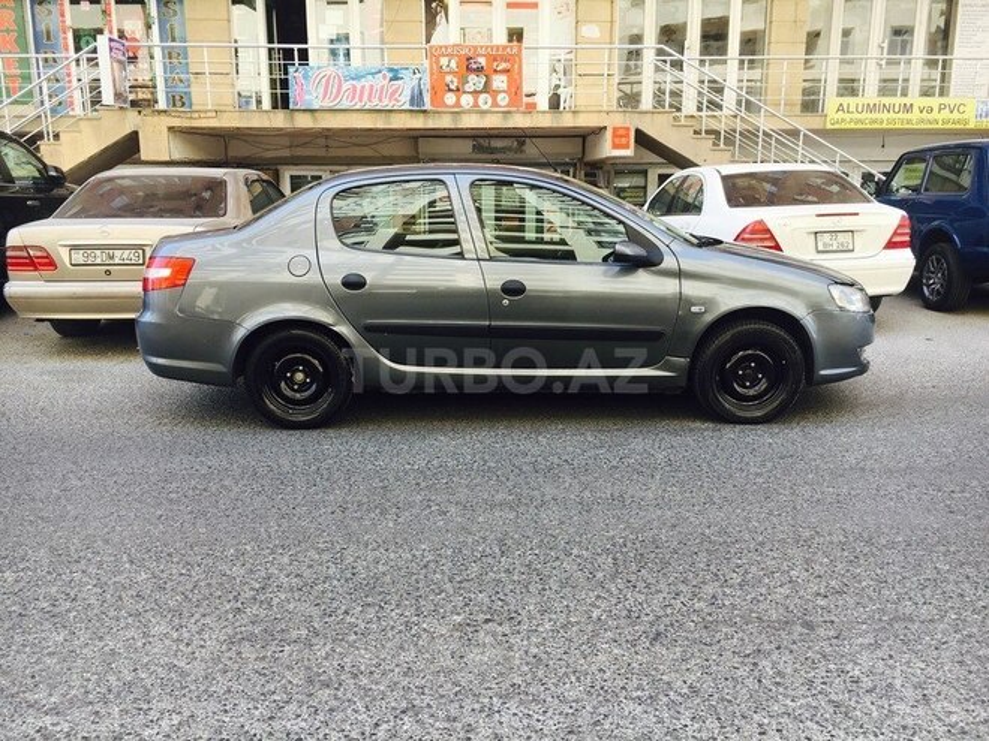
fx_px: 829
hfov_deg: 61.7
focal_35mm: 29
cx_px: 494
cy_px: 370
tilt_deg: -11.8
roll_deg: +0.2
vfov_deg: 48.2
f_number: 2.2
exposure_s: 1/231
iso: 25
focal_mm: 4.15
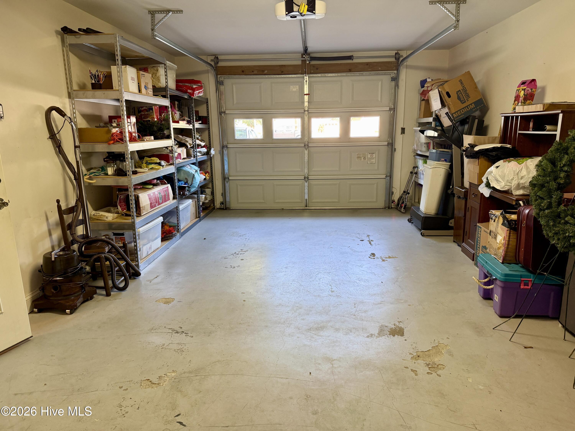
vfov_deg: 56.8
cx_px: 288
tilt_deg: -12.3
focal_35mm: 24
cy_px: 216
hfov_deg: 71.6
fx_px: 399
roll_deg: +0.5
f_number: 1.78
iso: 200
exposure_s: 1/60
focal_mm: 6.76
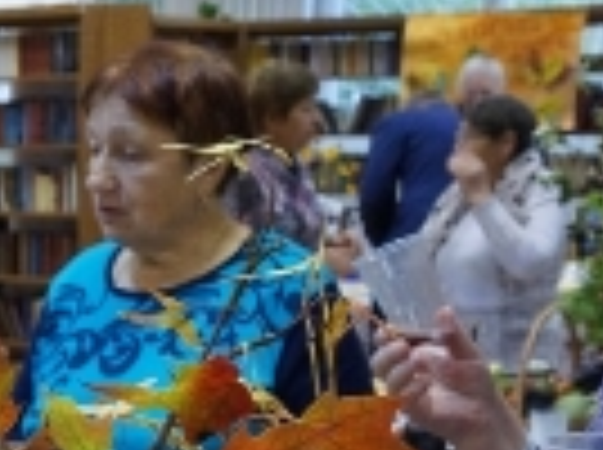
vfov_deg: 16.7
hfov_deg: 20.3
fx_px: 1513
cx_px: -220
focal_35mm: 87
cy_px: 389
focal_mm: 18
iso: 2000
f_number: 4.5
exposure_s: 1/80
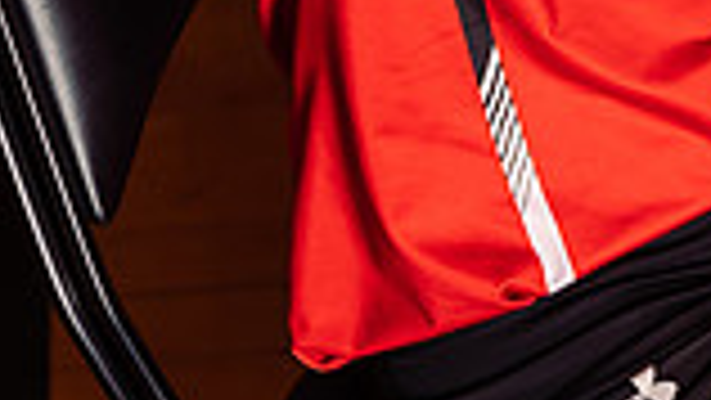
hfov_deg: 14.4
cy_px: -593
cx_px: 410
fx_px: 2810
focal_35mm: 149
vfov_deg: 7.6
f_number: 4.5
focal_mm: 50
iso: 125
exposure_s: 1/200
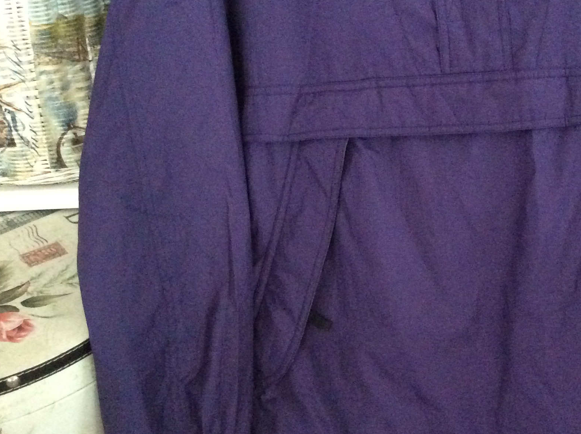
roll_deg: +4.7
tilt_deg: -28.7
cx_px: 402
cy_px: 222
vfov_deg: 27.5
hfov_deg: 35.7
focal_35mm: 53
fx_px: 888
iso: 500
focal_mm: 3.3
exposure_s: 1/17
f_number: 2.4
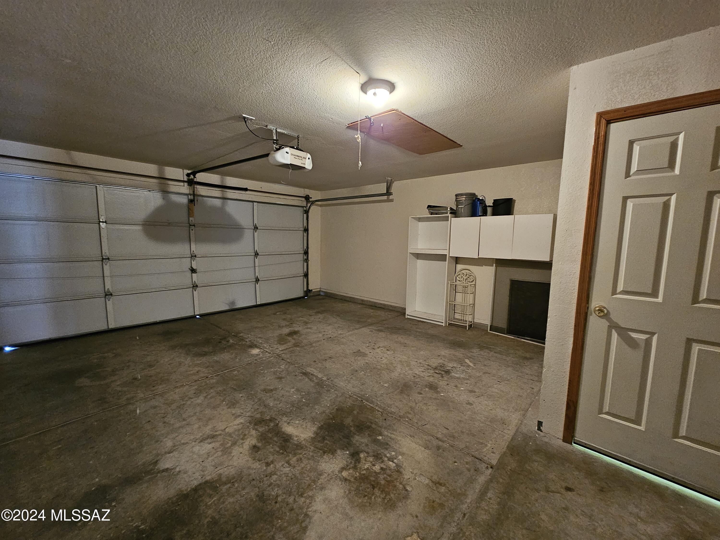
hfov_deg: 106.2
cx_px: 360
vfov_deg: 89.9
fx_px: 270
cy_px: 270
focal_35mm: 13
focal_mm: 2.2
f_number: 2.2
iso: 800
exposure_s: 1/24
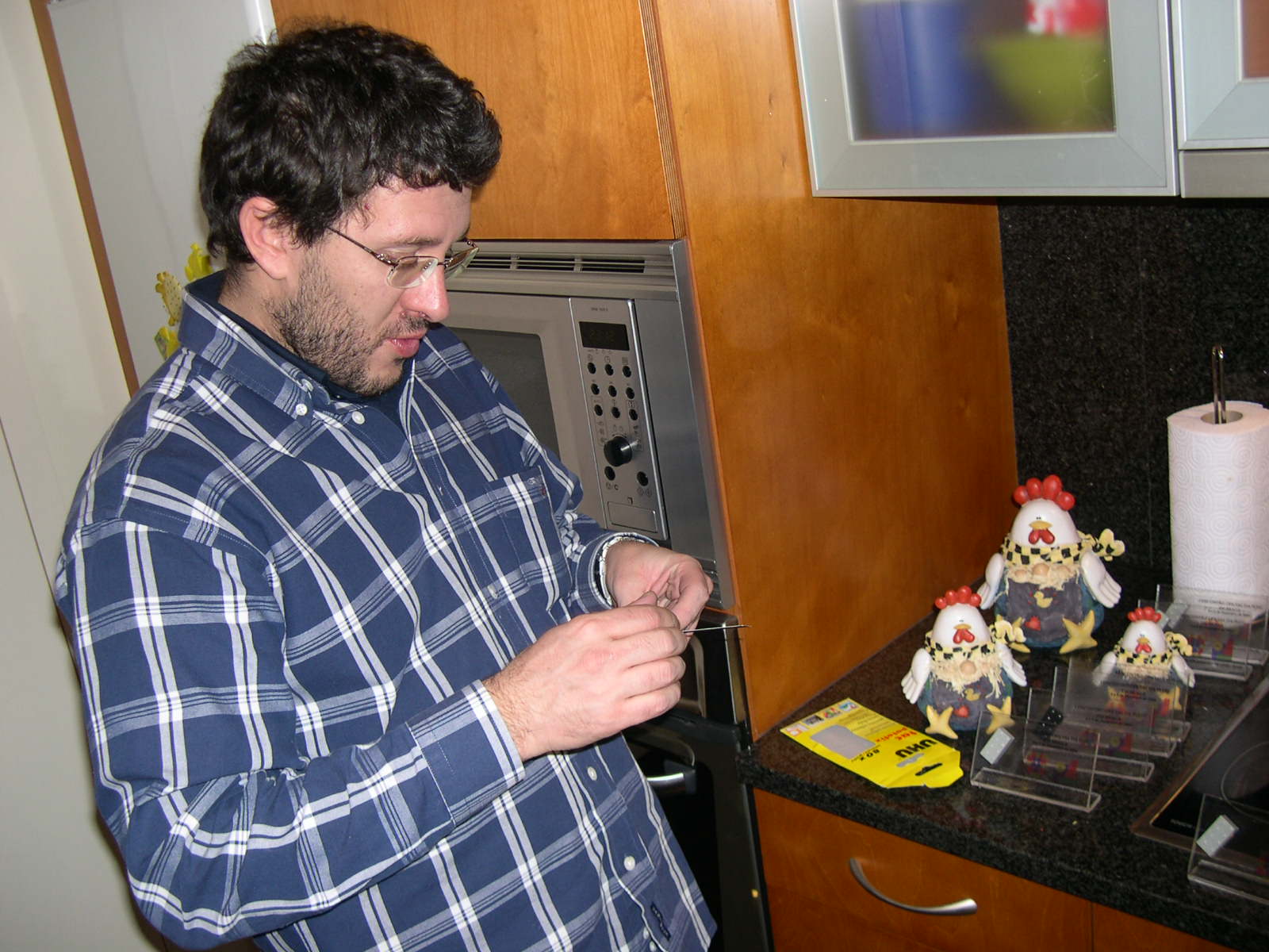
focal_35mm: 38
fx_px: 1393
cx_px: 634
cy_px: 476
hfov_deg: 49.0
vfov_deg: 37.7
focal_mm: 8
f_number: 2.8
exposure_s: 1/60
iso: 100
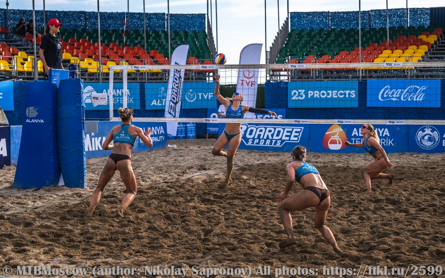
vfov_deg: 16.3
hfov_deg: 25.8
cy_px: 132
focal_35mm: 80
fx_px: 970
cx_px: 223
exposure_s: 1/1600
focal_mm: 78
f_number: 3.5
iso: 125
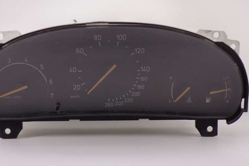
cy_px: 78
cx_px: 109
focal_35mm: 87
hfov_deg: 23.4
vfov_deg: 15.7
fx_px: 602
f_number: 4
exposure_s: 1/80
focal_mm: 28.18
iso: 320
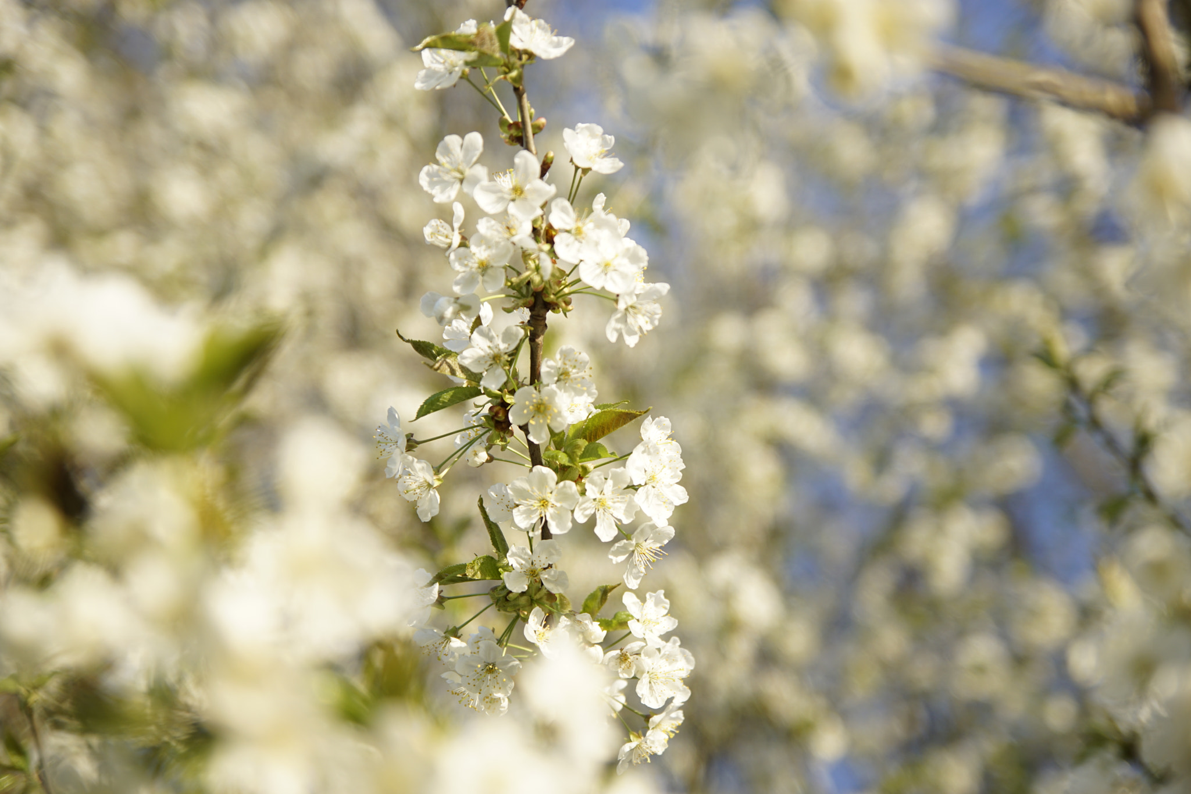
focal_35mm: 75
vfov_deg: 18.2
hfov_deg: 27.0
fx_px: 2481
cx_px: 596
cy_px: 397
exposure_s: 1/400
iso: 100
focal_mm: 50
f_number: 2.8
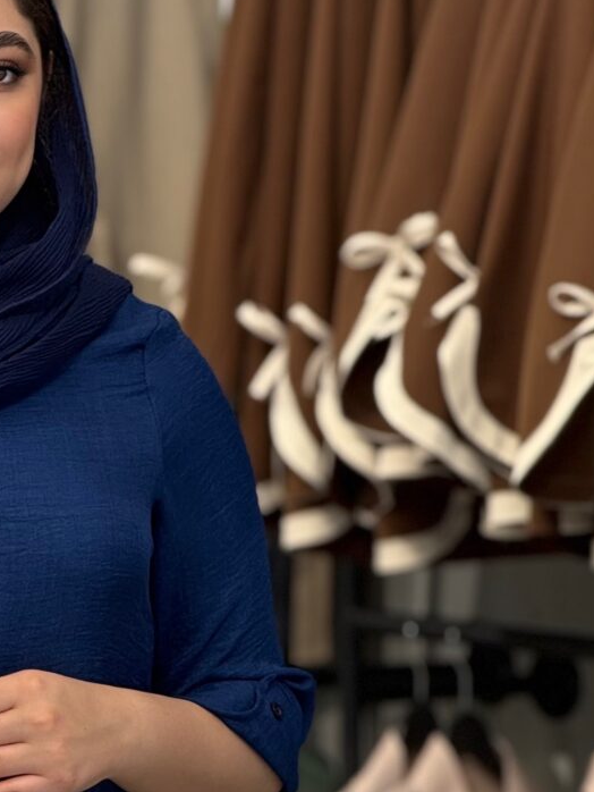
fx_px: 6288
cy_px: 757
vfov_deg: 7.2
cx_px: -53
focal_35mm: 275
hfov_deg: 5.4
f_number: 2.8
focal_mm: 15.66
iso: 100
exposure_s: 1/100
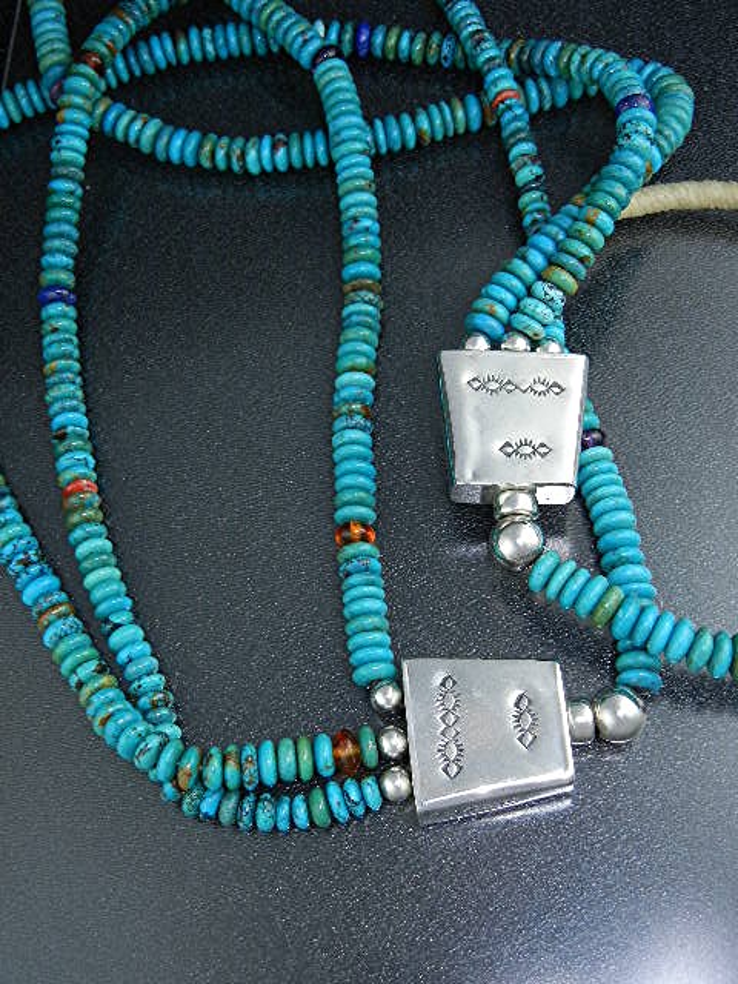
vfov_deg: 42.1
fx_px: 1279
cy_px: 492
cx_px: 369
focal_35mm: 45
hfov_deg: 32.2
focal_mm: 8.1
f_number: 3.8
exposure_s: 1/30
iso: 288
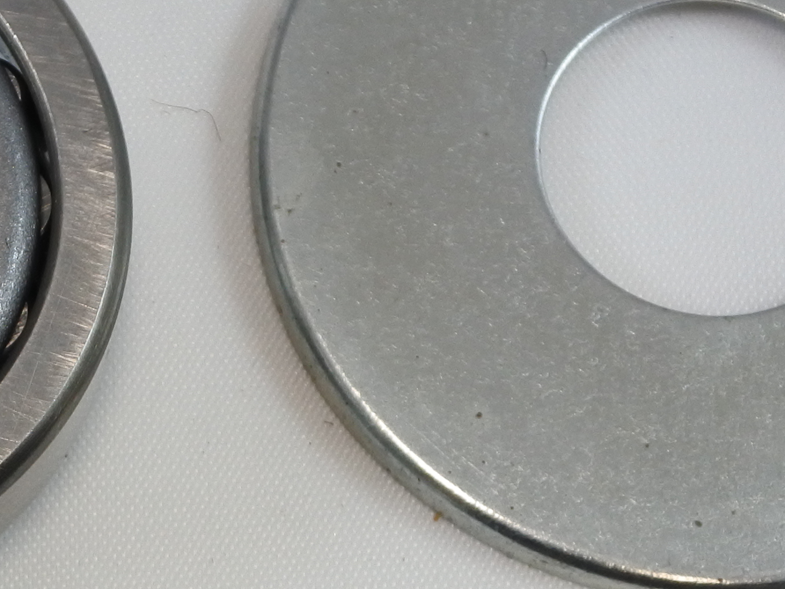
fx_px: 3402
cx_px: -232
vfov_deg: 9.8
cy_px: 616
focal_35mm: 150
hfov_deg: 12.7
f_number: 4
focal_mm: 14.3
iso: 400
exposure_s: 1/250
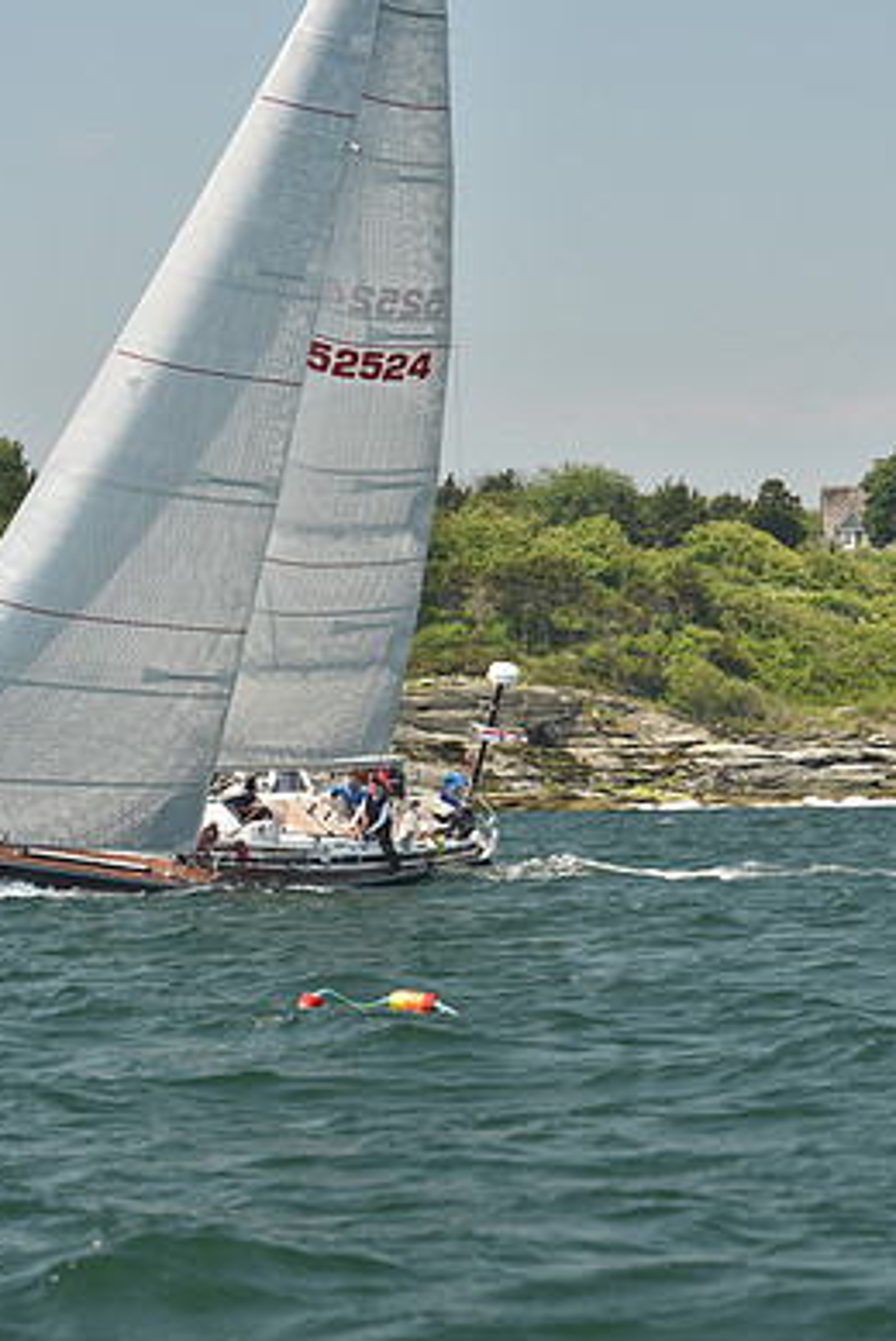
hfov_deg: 9.4
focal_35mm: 146
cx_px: 312
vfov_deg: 14.0
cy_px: 503
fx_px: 5441
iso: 250
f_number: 5
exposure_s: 1/640
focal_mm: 98
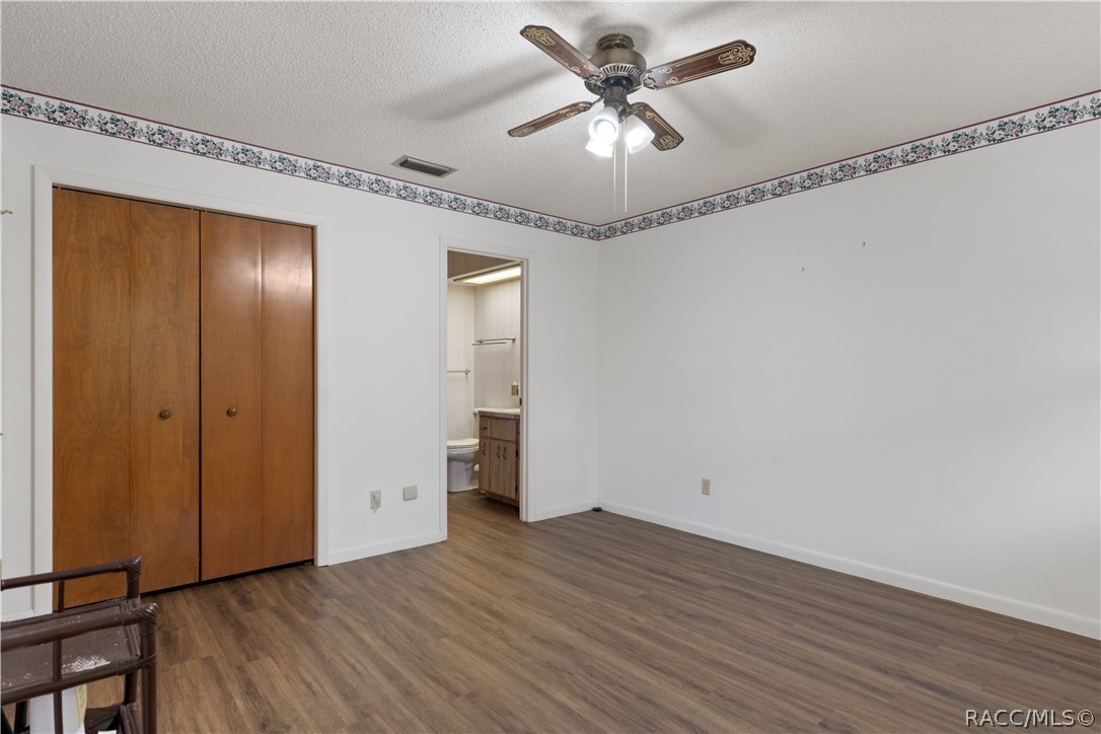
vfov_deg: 67.4
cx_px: 550
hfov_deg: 90.0
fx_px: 550
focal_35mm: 18
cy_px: 367
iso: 320
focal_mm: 12
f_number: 8
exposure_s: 1/2.5
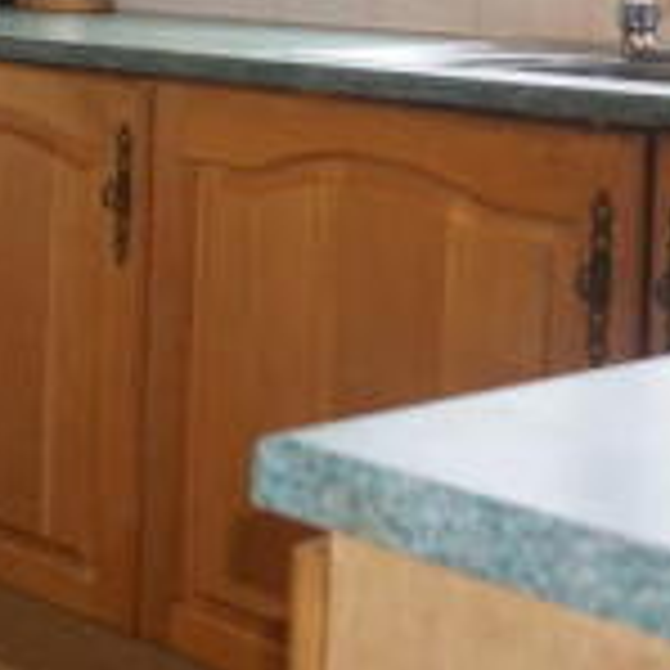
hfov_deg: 15.9
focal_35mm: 90
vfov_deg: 18.5
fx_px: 1971
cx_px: -598
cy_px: -70
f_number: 4
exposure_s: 1/60
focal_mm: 16
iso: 250
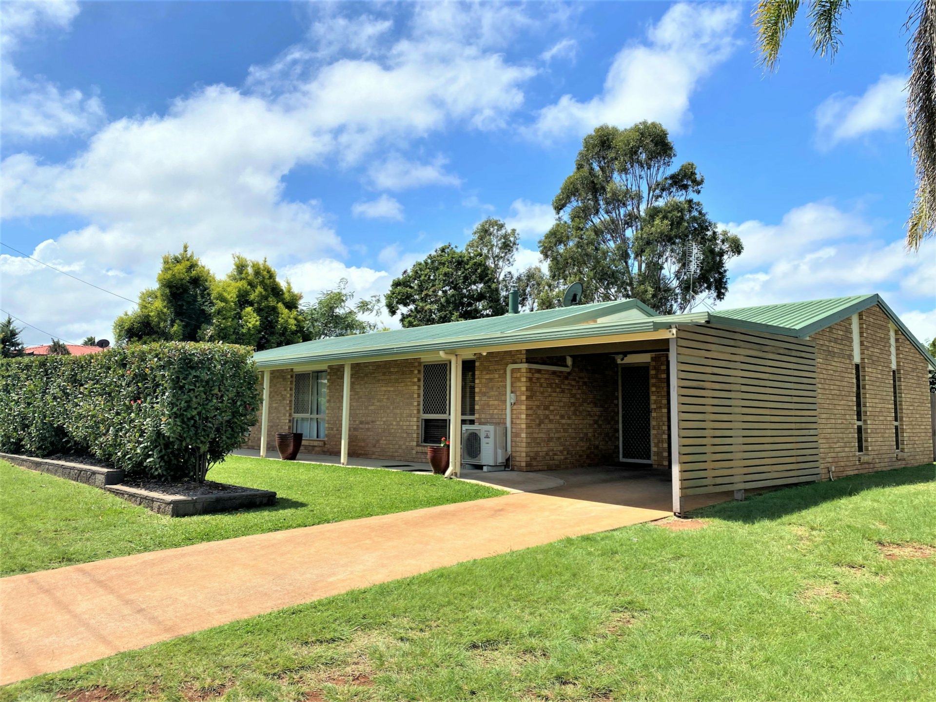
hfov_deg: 67.3
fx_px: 703
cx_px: 468
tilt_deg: +4.9
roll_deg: -0.1
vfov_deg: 53.1
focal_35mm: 26
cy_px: 351
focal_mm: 4.25
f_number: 1.8
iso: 32
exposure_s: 1/4444
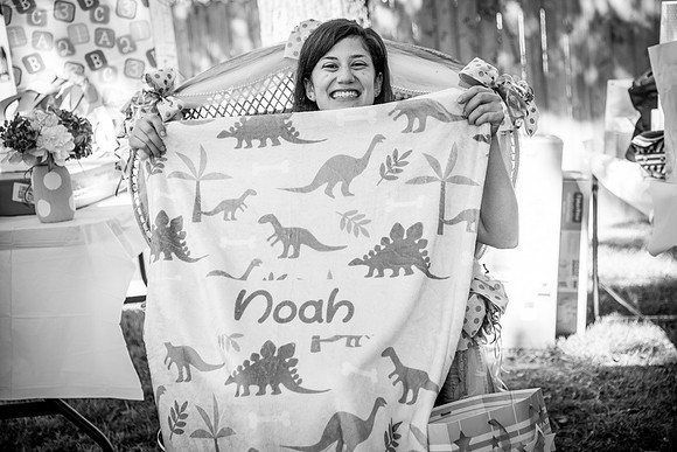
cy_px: 226
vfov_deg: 21.9
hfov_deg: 32.4
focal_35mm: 62
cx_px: 338
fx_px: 1166
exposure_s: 1/125
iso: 125
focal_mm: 62
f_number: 4
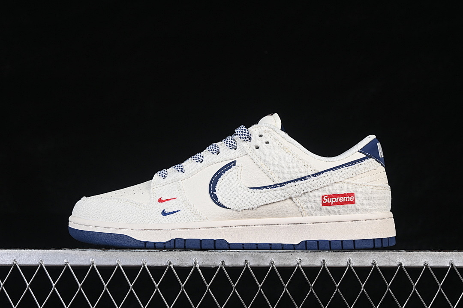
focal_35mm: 75
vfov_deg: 18.2
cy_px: 154
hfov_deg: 27.0
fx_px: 965
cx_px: 232
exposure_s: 1/80
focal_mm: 50
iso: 160
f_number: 8
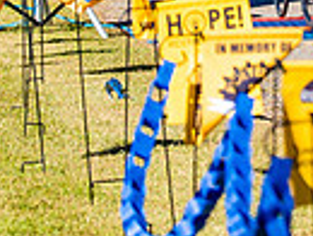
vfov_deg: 3.2
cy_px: -190
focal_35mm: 457
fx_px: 4140
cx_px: 328
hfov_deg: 4.3
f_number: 2.8
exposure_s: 1/4000
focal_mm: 90
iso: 250
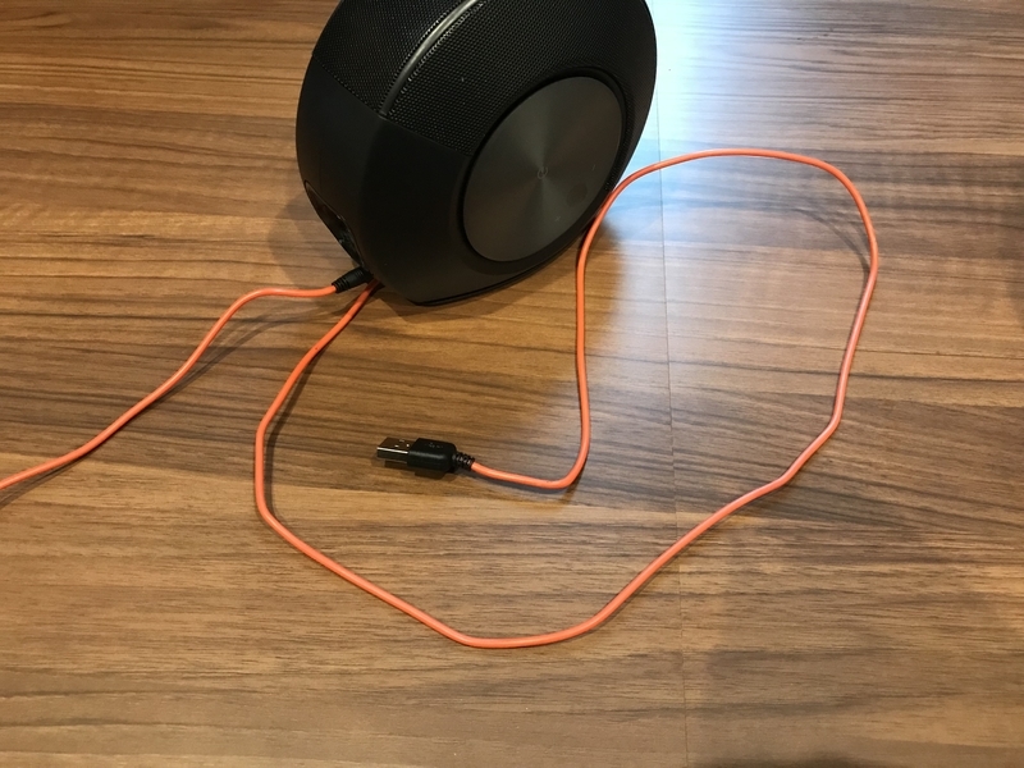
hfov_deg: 63.4
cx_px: 512
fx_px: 828
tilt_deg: -53.5
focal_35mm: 28
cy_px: 384
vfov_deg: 49.7
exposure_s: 1/15
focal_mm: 3.99
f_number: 1.8
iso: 100
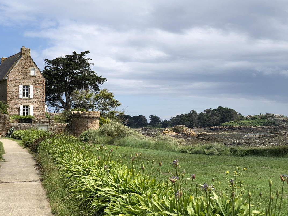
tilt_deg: +3.0
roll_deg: +1.8
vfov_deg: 25.2
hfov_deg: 33.2
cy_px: 102
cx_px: 153
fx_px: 483
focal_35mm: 58
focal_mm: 6
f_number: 2.4
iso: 16
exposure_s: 1/1453
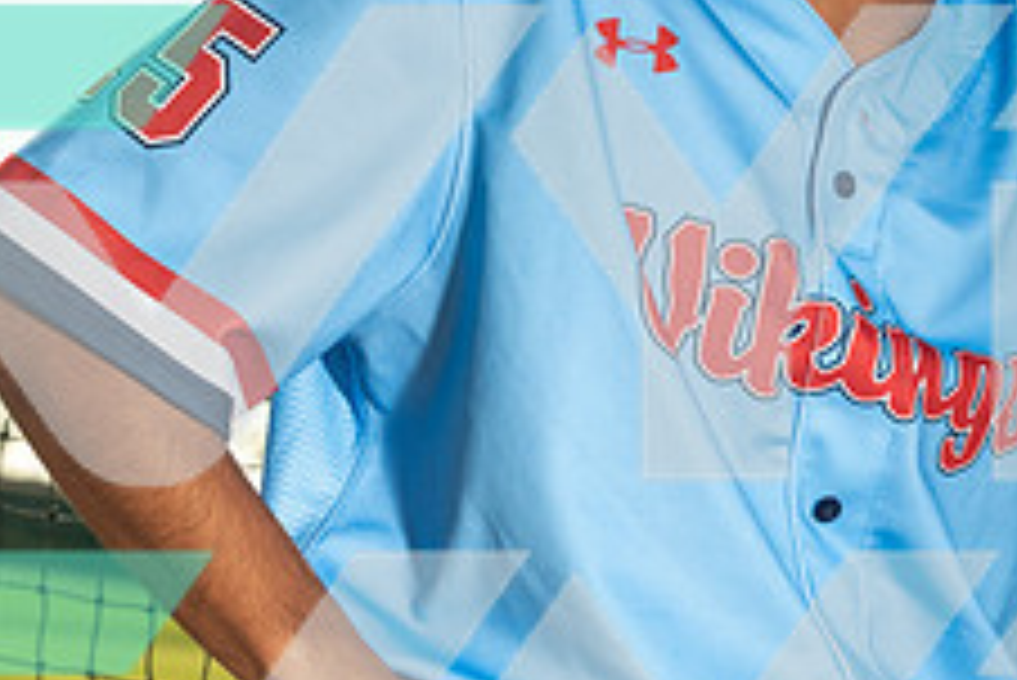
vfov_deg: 11.6
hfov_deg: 17.1
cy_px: 245
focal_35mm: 118
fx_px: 3336
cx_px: 904
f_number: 5
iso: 500
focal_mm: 46
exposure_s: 1/200
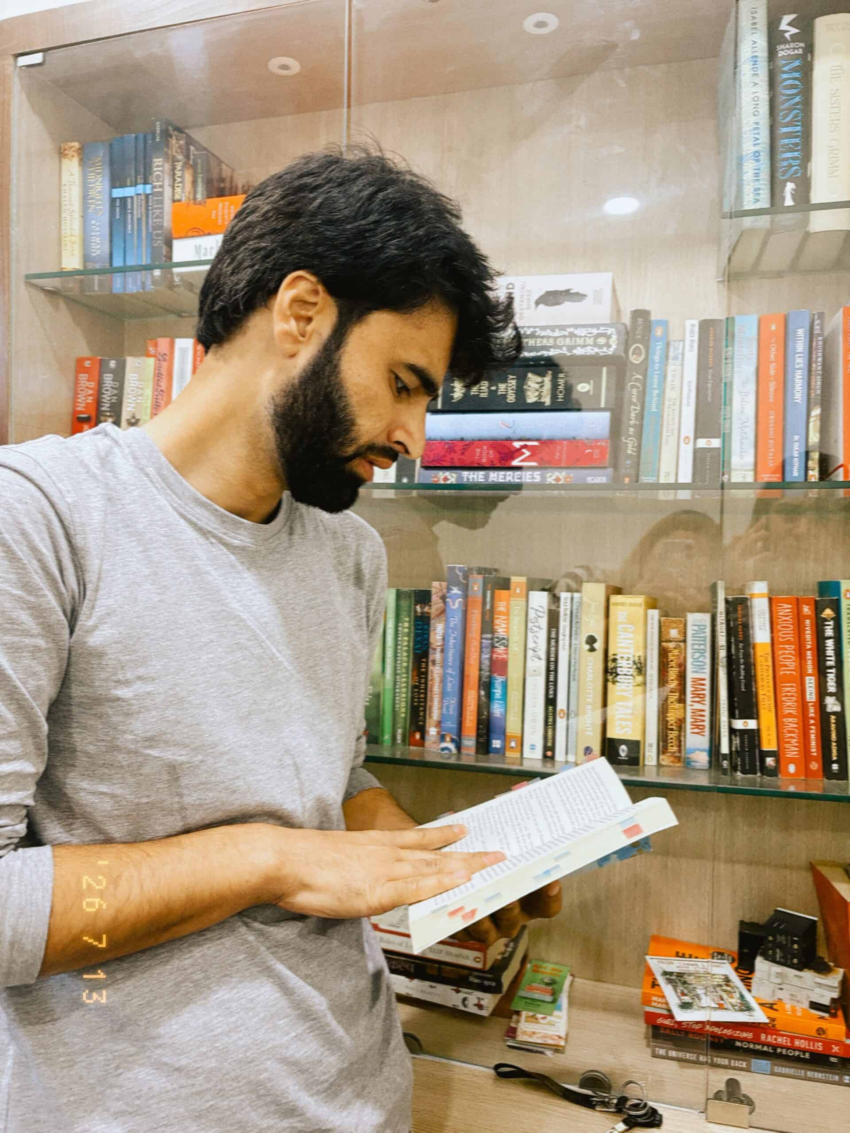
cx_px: 425
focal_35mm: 26
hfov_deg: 53.1
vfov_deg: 67.3
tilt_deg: -1.2
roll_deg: -0.8
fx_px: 851
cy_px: 566
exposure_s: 1/50
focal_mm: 5.96
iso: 250
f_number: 1.6
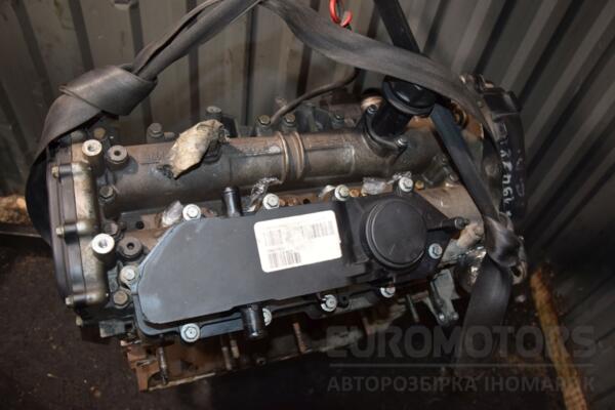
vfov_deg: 47.9
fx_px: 461
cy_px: 205
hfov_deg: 67.4
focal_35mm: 27
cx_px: 308
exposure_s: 1/60
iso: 800
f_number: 5
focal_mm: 18
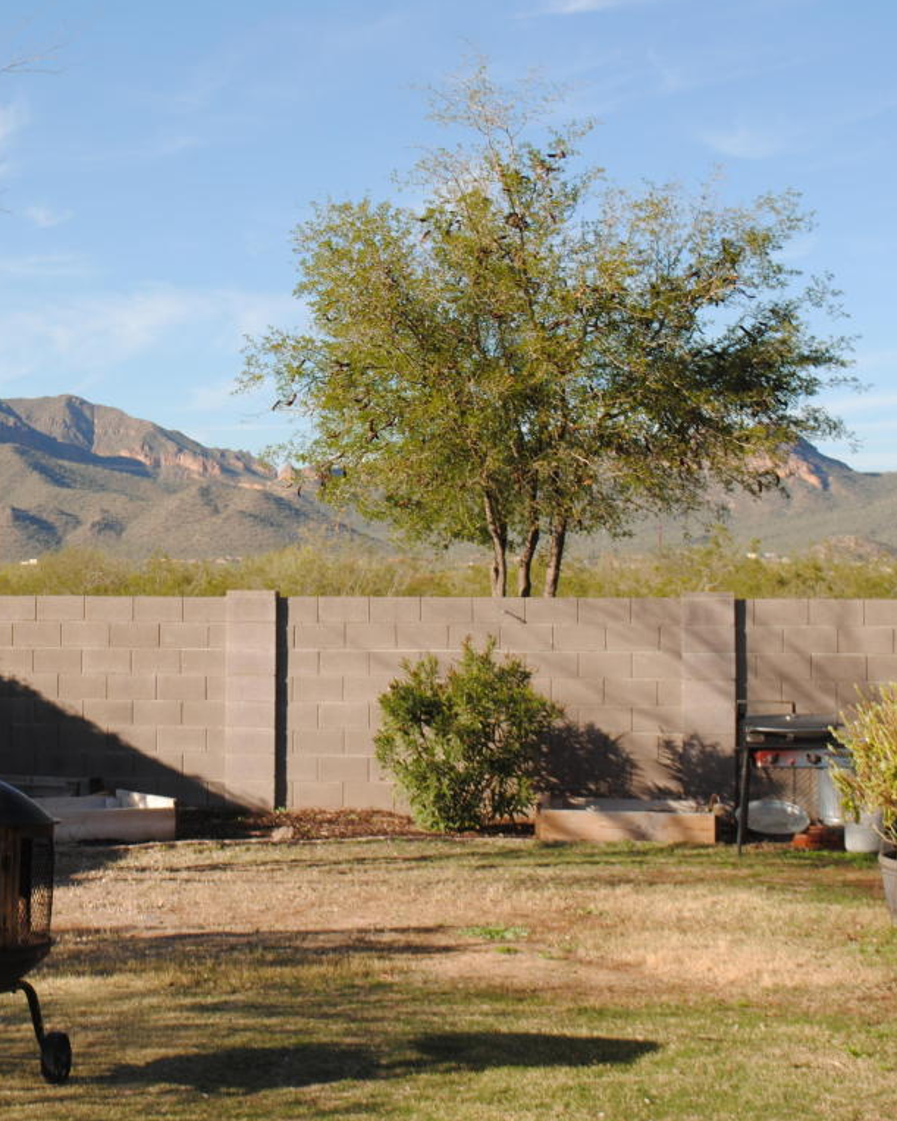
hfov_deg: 21.0
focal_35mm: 72
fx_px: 2390
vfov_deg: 26.4
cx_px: 195
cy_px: 559
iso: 100
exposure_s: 1/200
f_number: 7.1
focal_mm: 34
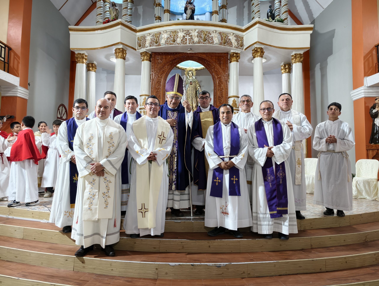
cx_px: 190
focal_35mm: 23
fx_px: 252
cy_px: 143
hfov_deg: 73.8
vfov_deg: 59.0
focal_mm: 6.25
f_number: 1.68
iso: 575
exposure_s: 1/60
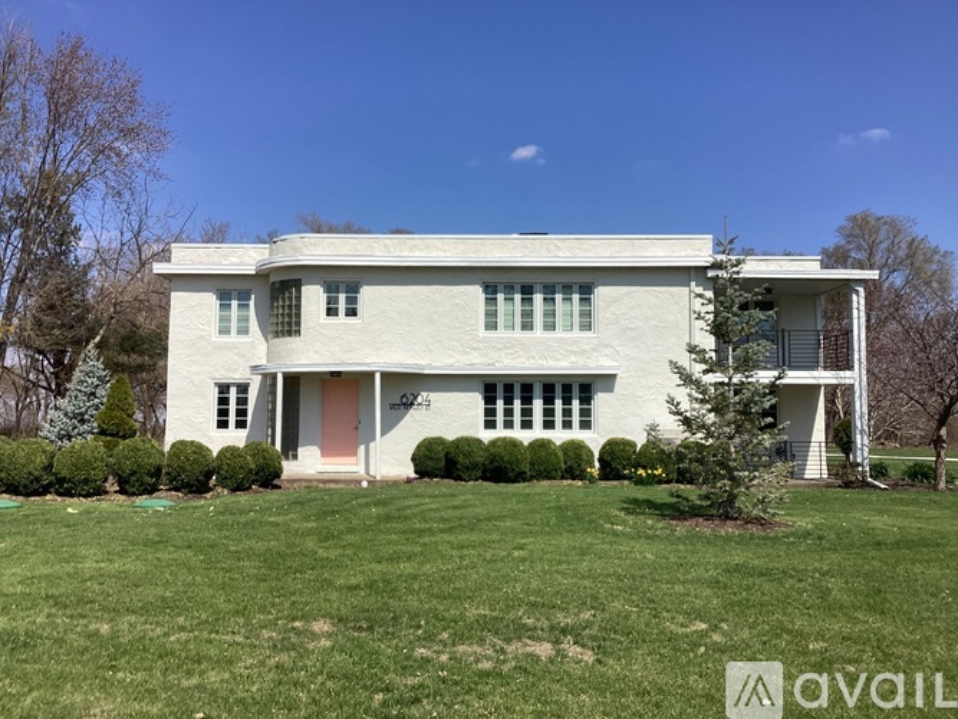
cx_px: 479
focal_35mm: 31
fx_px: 858
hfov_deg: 58.4
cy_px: 360
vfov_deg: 45.4
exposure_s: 1/2331
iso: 25
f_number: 2.4
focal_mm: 3.3
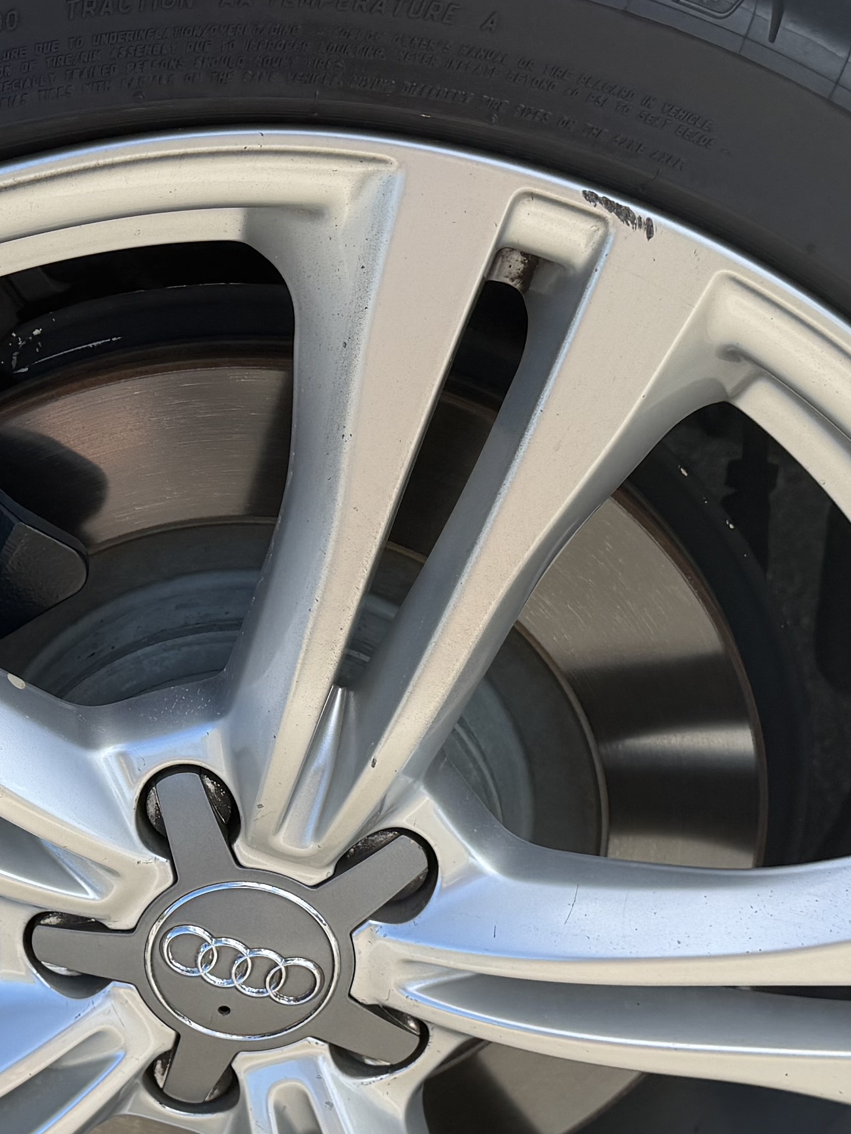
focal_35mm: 67
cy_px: 729
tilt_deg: -34.1
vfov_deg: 28.8
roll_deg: +0.1
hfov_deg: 21.8
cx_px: 223
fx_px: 2196
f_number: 1.78
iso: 80
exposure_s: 1/1522
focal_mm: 6.76
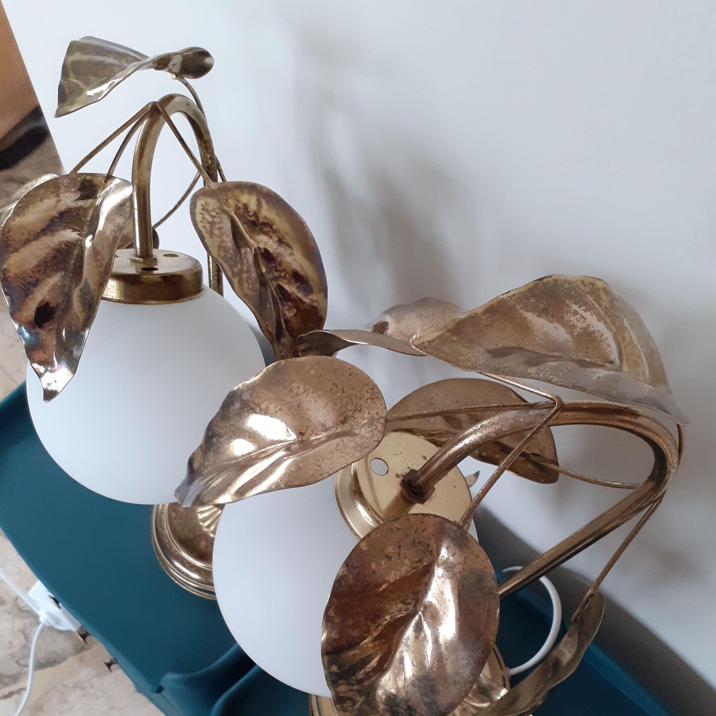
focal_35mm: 32
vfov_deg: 50.3
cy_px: 469
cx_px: 360
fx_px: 749
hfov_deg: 51.1
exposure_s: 1/50
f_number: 1.9
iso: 250
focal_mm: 3.6
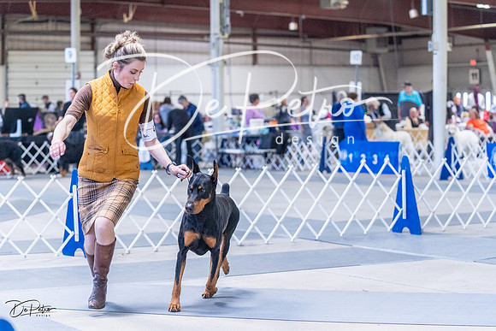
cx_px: 248
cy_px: 166
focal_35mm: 94
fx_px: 1295
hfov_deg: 21.7
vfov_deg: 14.6
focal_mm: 94
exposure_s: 1/400
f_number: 4
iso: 6400
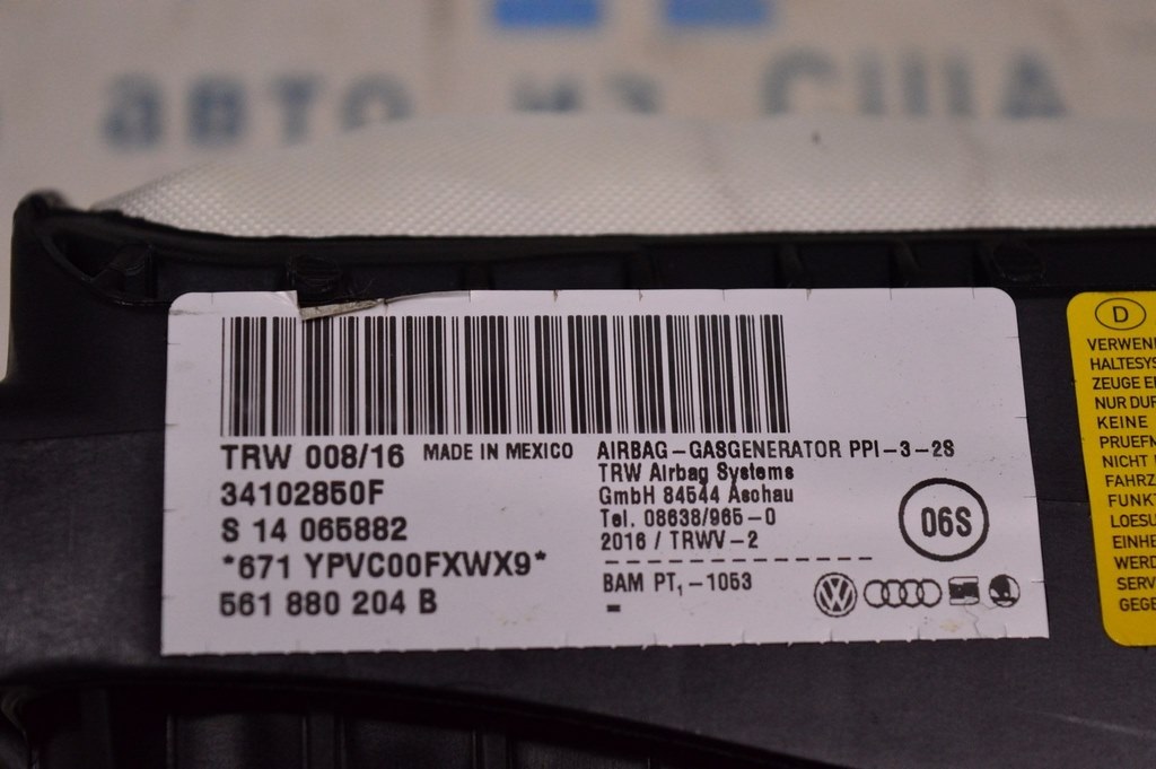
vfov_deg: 16.5
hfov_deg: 24.6
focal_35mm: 82
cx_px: 578
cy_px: 384
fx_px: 2647
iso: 1600
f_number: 5.6
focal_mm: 55
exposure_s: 1/400
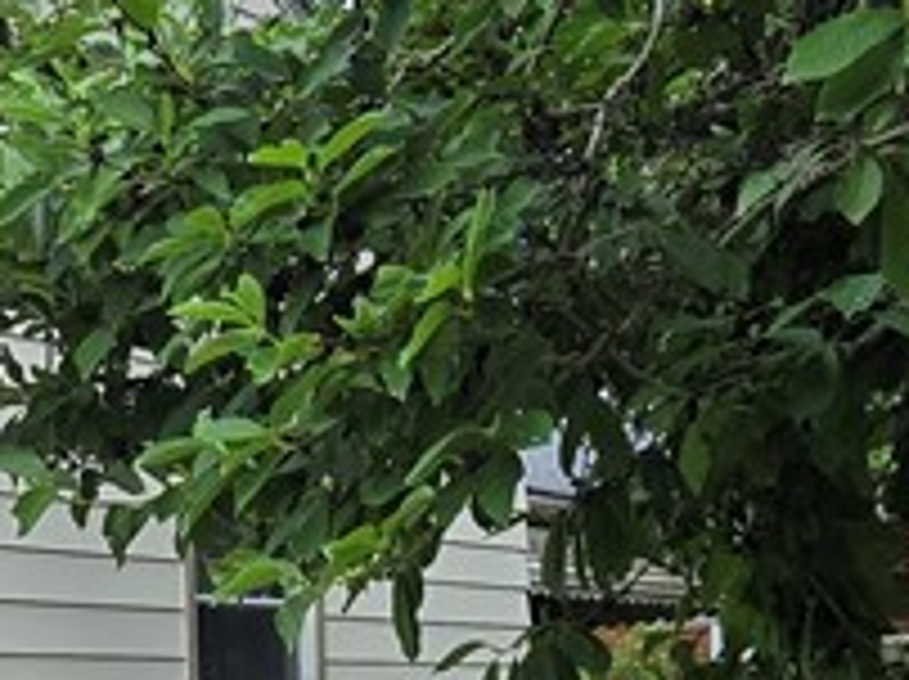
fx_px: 1731
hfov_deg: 28.4
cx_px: 108
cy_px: 829
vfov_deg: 20.7
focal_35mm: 66
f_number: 2.2
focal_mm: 2.2
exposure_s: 1/705
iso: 50
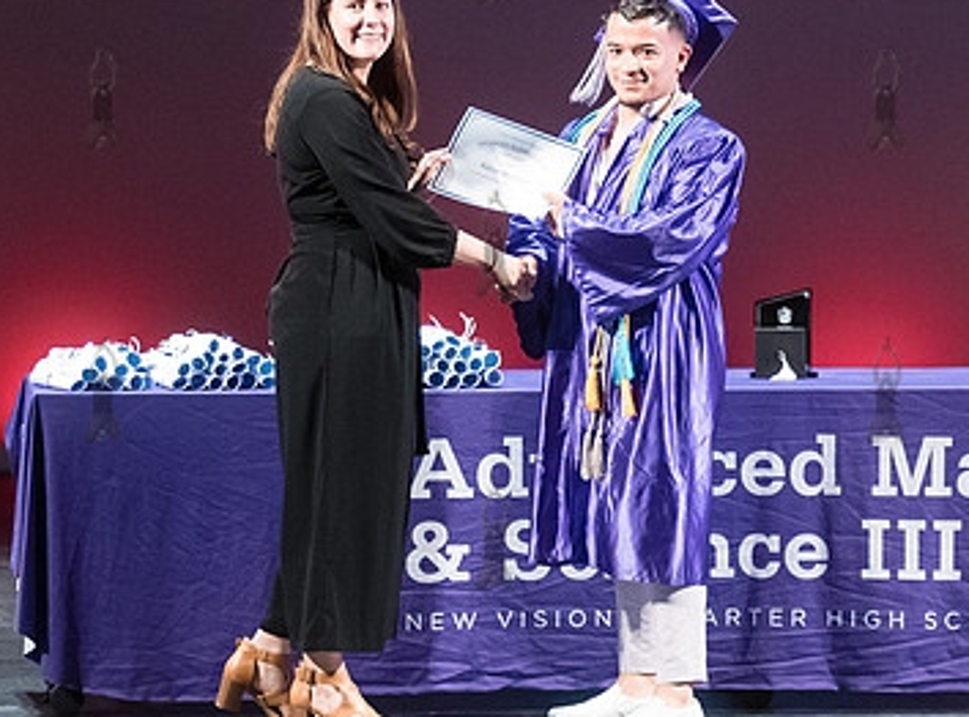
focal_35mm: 231
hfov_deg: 8.6
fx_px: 6436
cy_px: 124
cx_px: 570
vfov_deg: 6.4
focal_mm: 92
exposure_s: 1/320
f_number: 2.8
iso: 4000
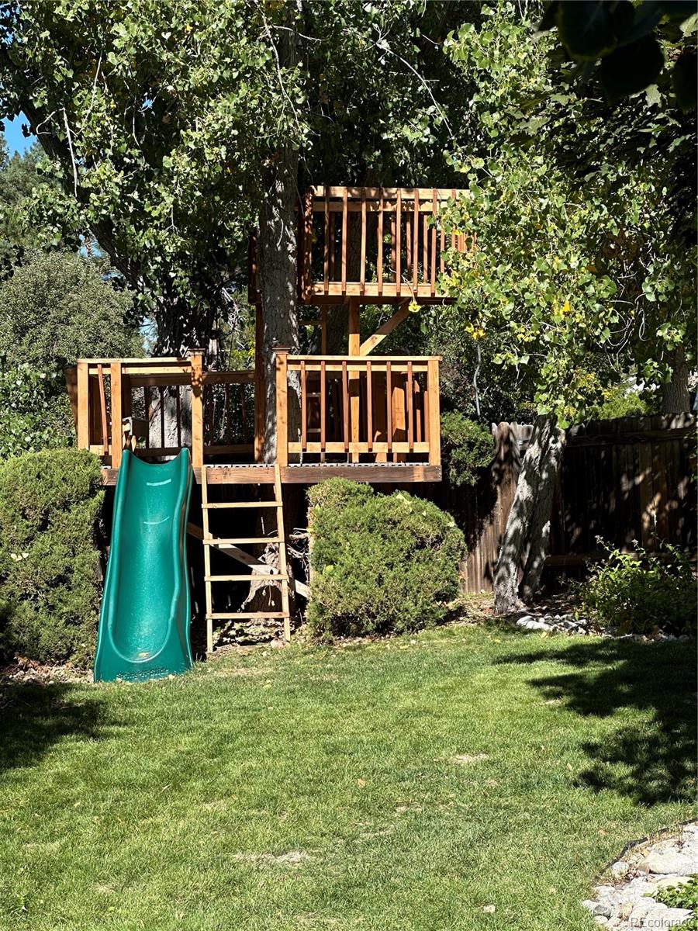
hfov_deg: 19.1
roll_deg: +2.4
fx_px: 2070
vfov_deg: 25.3
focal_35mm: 77
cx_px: 349
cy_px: 466
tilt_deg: -0.6
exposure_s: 1/349
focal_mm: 9
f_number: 2.8
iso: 32
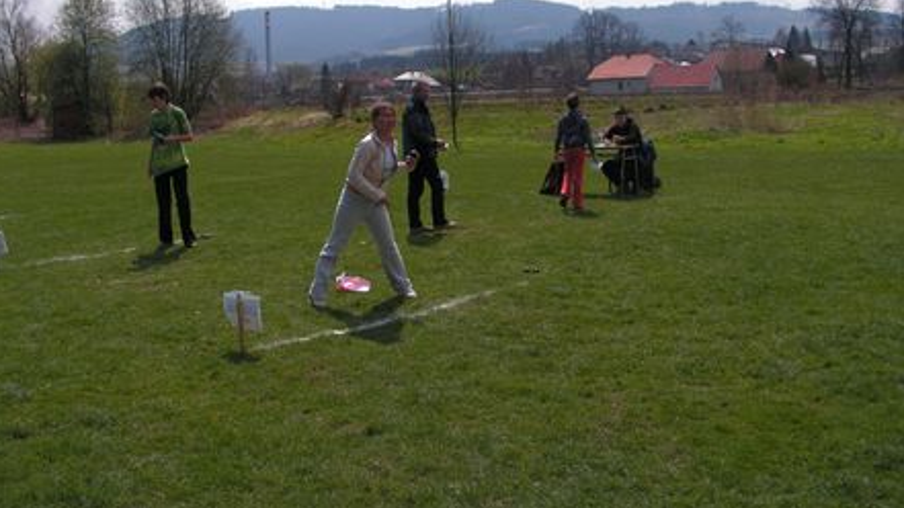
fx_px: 959
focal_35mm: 40
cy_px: 211
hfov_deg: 50.5
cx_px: 449
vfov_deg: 29.6
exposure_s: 1/800
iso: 50
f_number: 3.2
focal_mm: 6
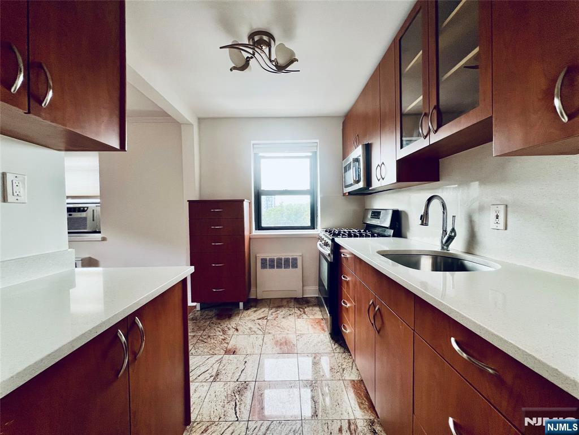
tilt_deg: -0.7
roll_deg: +1.0
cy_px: 218
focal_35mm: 13
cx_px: 290
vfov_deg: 89.9
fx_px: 217
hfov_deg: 106.2
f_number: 1.8
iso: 200
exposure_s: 1/120
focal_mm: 1.57
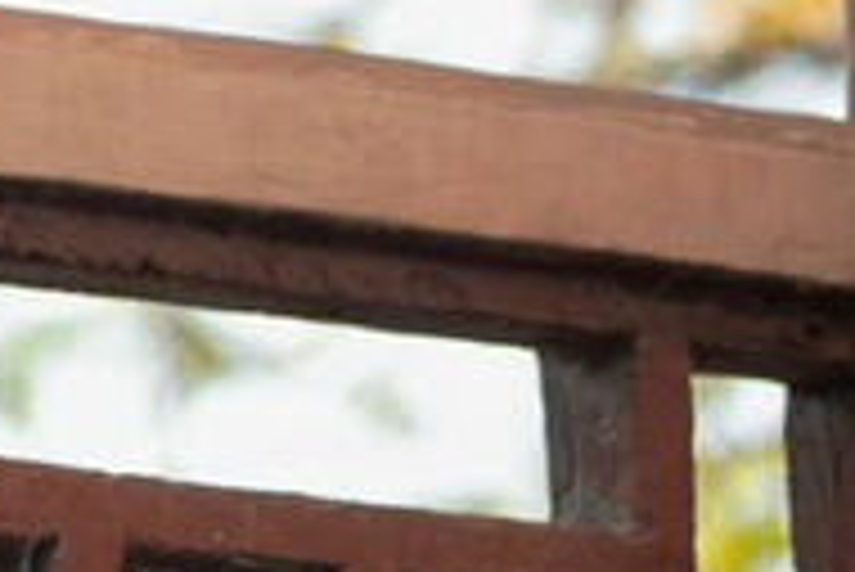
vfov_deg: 2.2
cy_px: -820
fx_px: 14973
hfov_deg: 3.2
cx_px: -1017
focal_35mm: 630
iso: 640
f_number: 2.8
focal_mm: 115
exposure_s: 1/1600
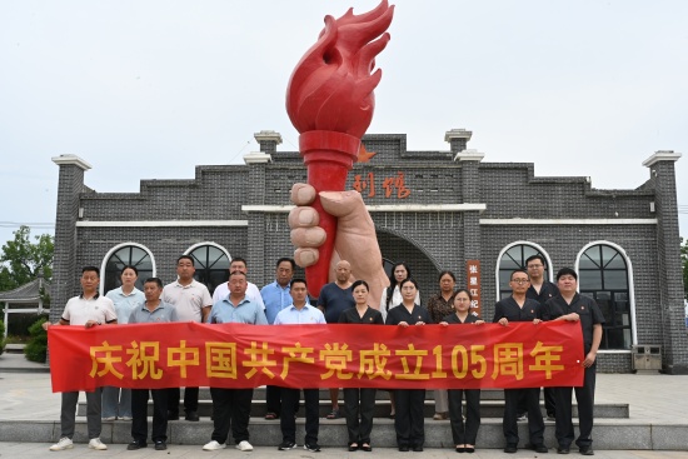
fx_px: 726
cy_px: 230
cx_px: 344
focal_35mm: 38
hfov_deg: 50.7
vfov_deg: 35.1
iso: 400
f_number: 20
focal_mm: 38
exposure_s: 1/125
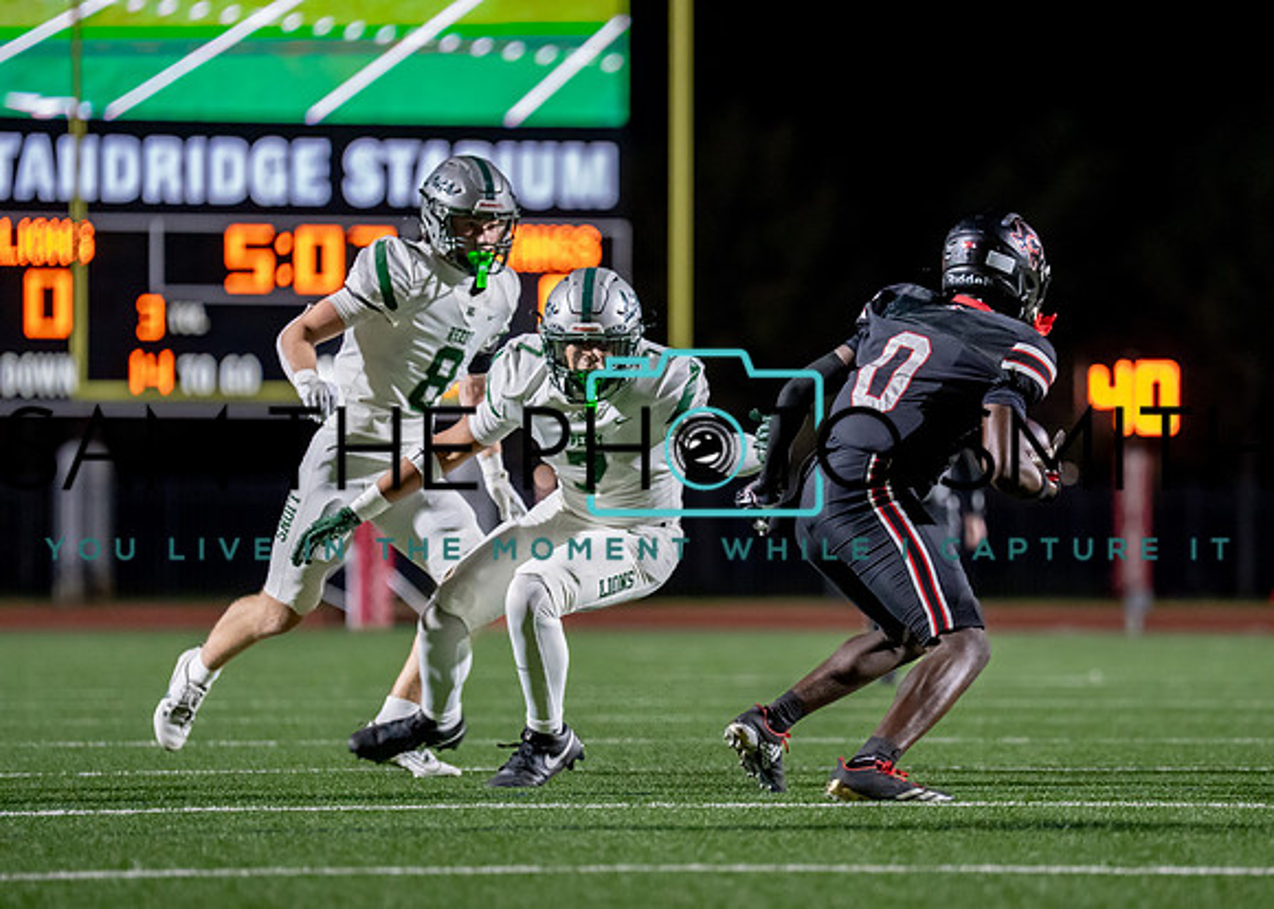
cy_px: 494
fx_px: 9334
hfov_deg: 7.8
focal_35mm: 258
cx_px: 781
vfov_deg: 5.6
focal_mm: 188
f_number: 2.8
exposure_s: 1/1000
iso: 4000
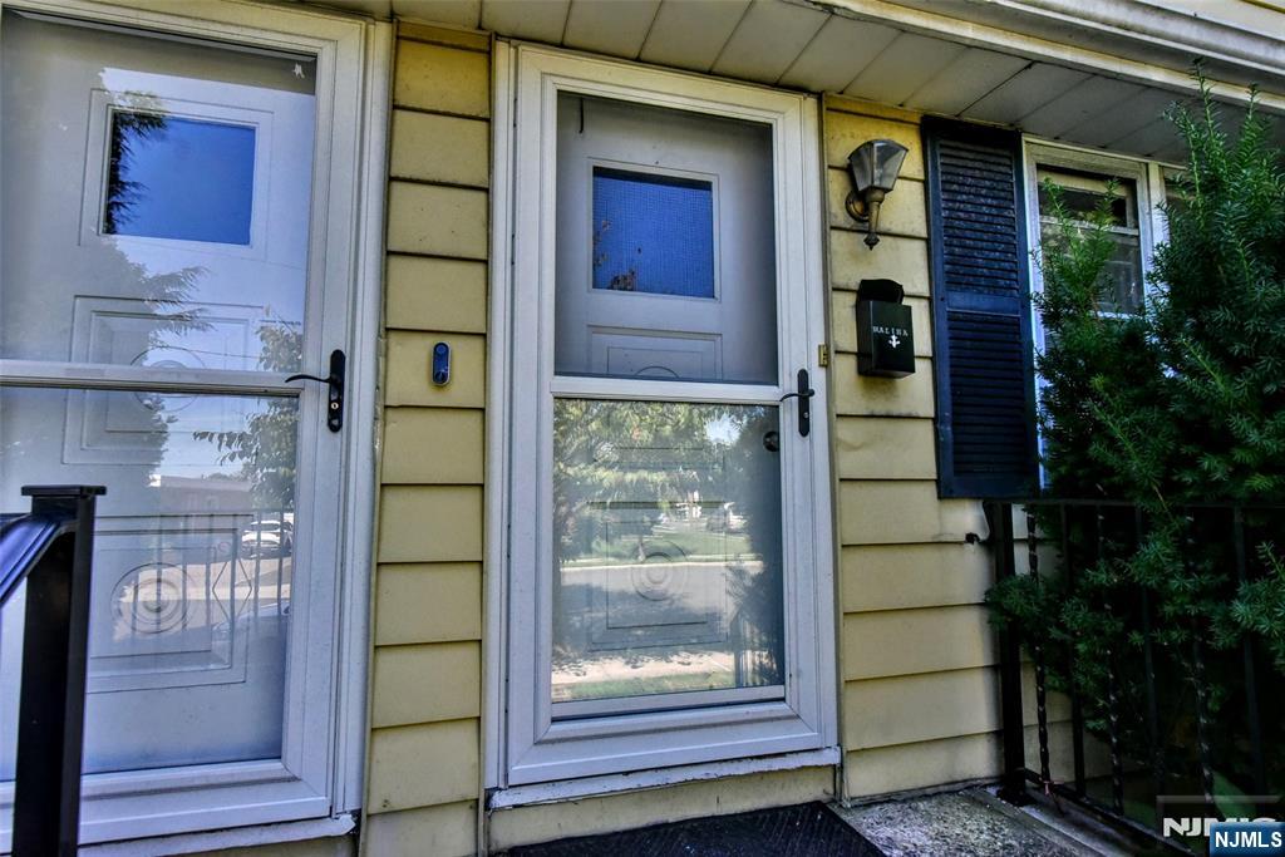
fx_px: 678
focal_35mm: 19
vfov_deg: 64.6
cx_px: 642
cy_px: 428
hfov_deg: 86.9
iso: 8000
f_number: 10
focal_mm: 19
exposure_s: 1/2000
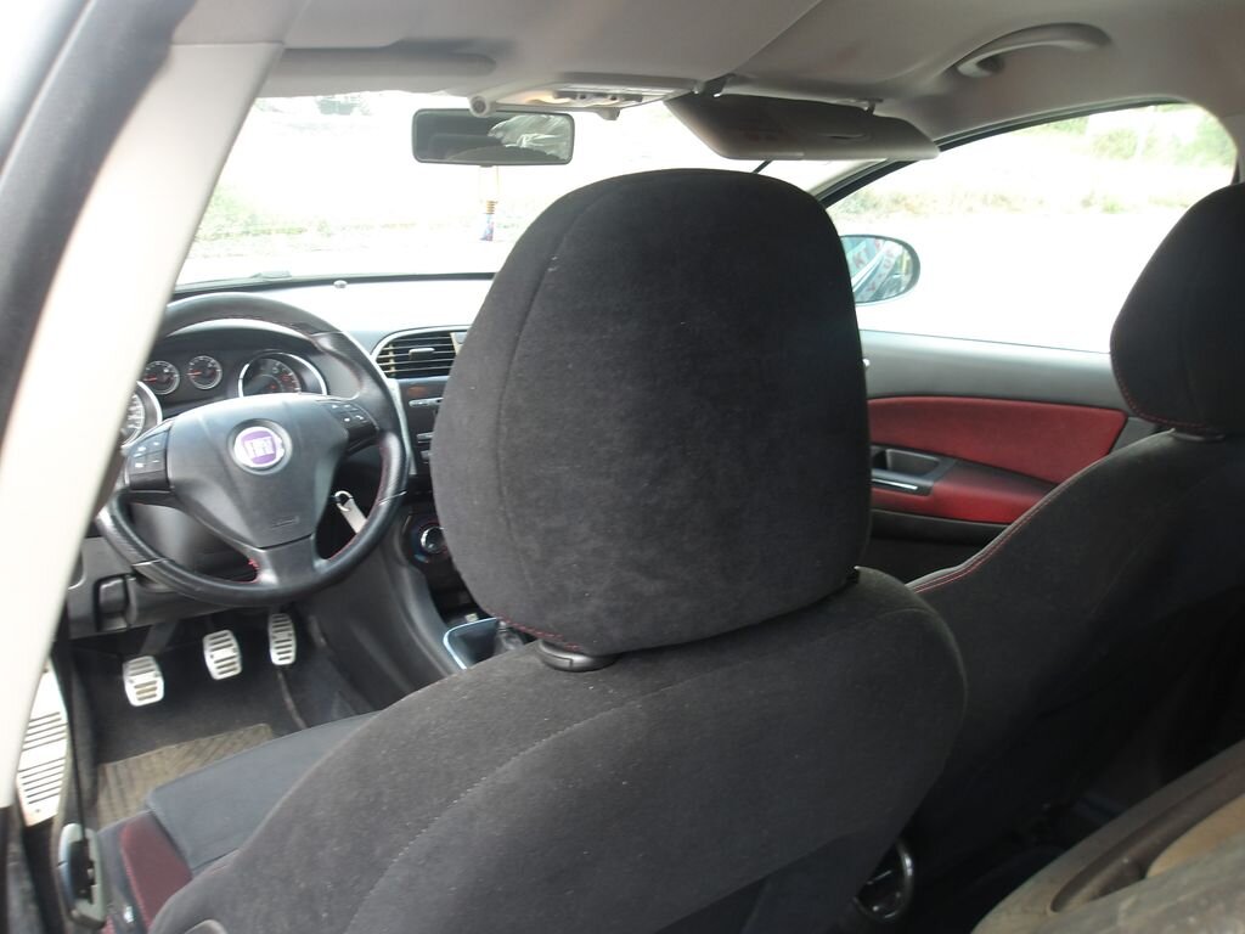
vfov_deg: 51.4
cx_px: 622
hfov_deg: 65.3
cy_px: 467
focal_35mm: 27
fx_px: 971
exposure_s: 1/32
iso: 100
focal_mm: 4.9
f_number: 3
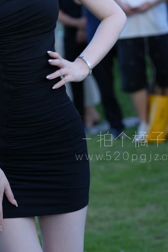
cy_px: 129
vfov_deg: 11.6
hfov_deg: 7.7
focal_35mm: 177
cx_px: -2
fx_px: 1238
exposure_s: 1/200
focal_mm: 70
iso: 160
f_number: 3.2
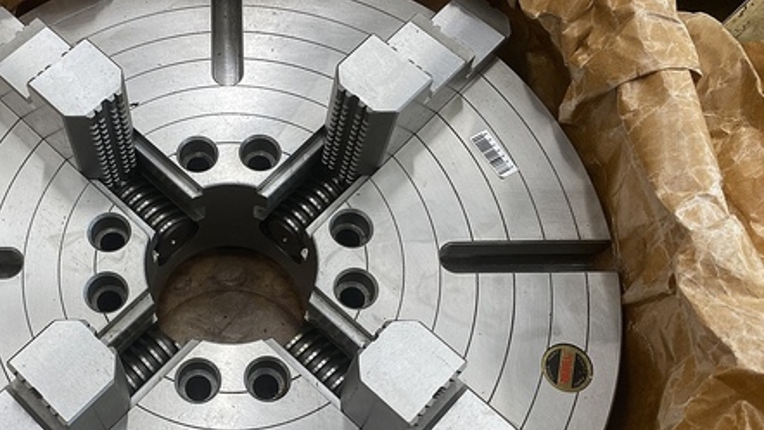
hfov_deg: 48.0
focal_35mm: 41
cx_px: 220
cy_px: 290
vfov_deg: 28.8
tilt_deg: -67.6
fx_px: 831
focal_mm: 4.25
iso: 125
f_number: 1.8
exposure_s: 1/101
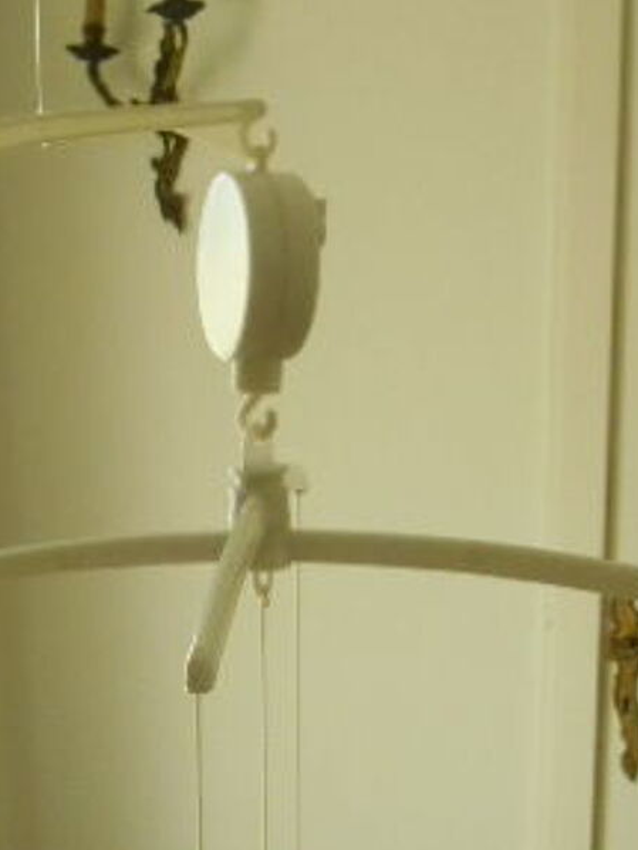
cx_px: 161
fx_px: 1915
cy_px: 821
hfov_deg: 18.8
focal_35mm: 78
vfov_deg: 24.1
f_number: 3.7
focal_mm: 6.3
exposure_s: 1/125
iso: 800
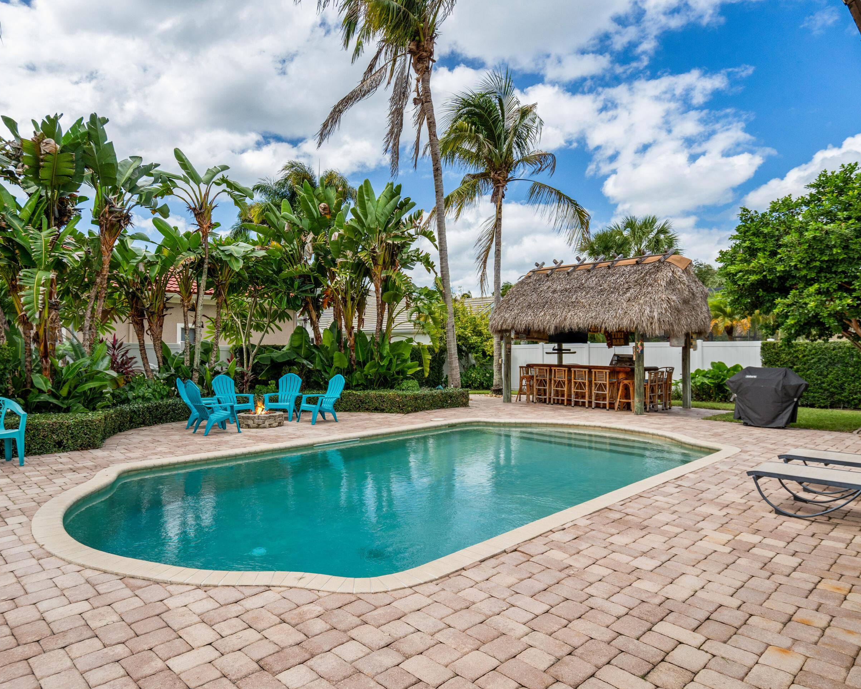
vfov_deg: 65.5
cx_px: 376
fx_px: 535
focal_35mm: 21
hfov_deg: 77.3
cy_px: 340
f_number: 8
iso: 800
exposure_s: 1/160
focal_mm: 18
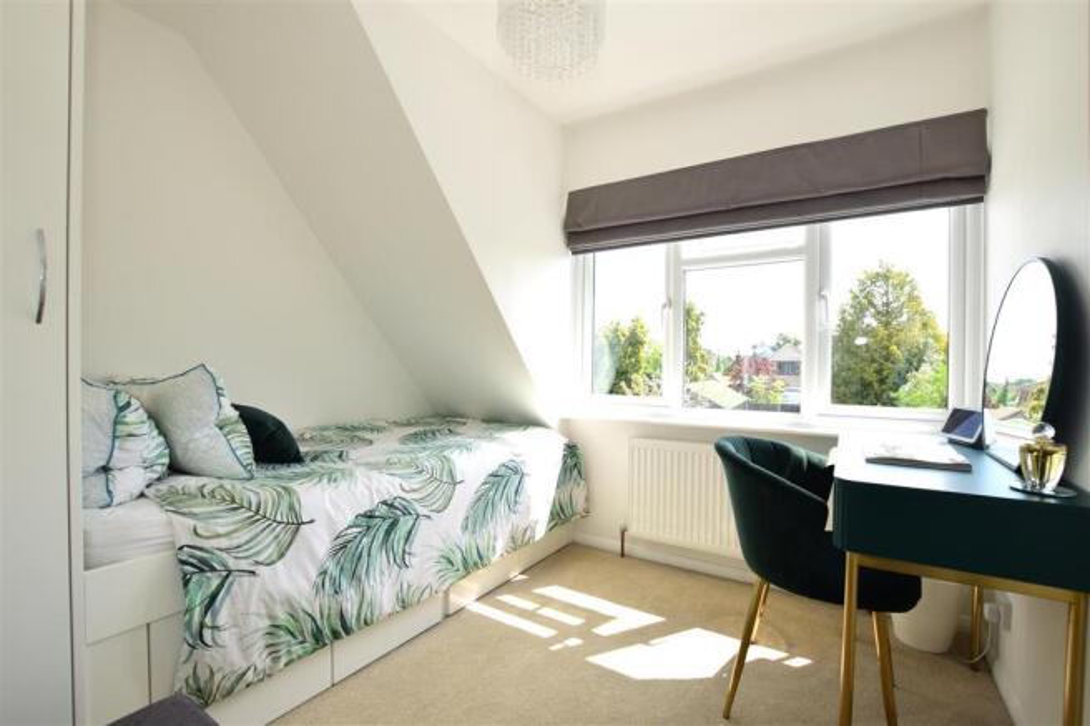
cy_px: 363
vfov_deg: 77.3
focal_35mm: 15
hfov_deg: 100.4
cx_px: 545
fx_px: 454
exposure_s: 1/200
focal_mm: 10
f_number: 9
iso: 400
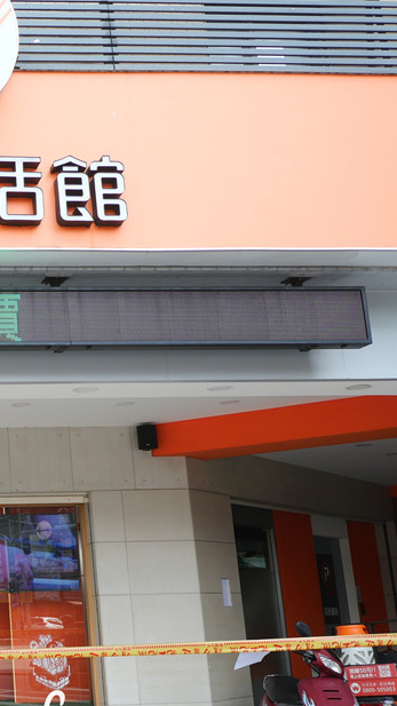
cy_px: 367
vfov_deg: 39.2
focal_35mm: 53
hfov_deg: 20.1
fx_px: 992
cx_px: -162
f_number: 3.2
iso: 200
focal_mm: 15
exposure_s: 1/400
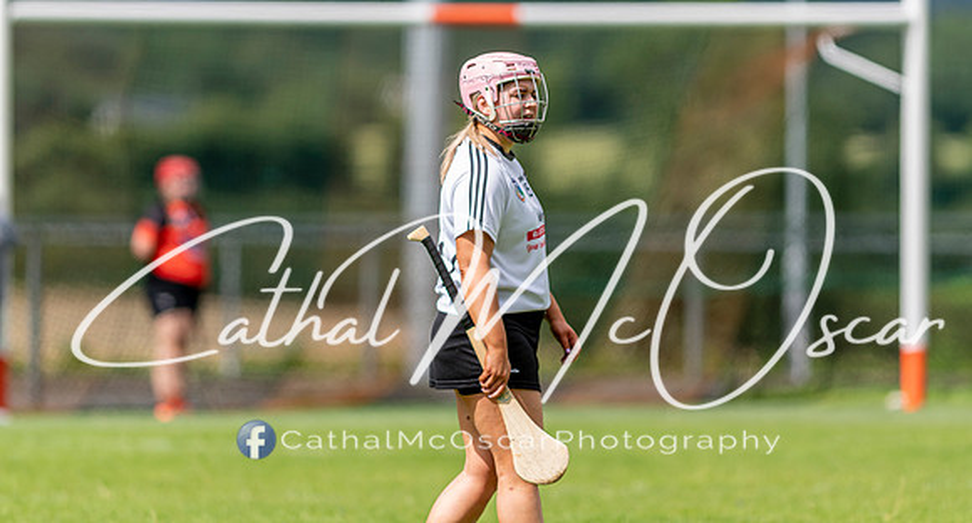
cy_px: 198
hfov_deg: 4.6
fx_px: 12194
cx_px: 488
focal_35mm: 478
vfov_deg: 2.5
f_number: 2.8
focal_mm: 300
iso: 100
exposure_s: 1/2000
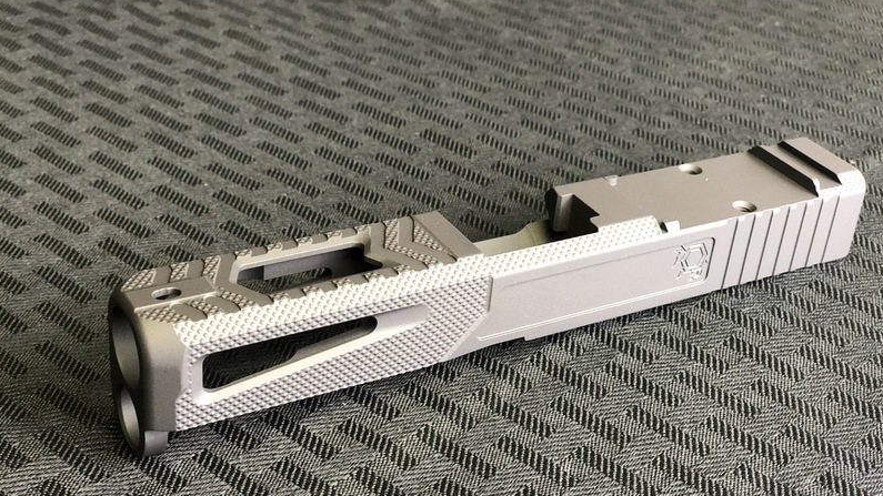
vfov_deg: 21.0
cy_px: 303
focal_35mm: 57
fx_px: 1334
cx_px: 442
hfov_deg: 36.6
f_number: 2.4
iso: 160
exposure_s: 1/24
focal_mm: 6
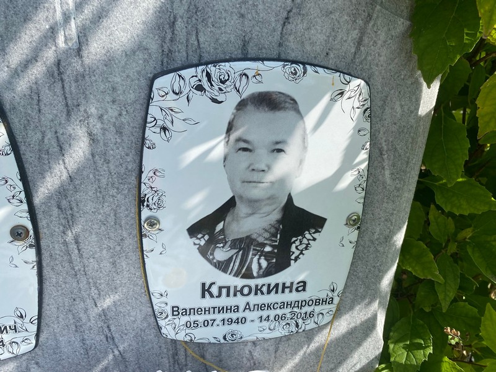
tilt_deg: -23.2
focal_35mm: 26
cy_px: 186
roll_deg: -1.5
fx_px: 373
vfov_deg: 53.1
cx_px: 248
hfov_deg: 67.3
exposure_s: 1/2625
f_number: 1.8
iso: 32
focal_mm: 4.25
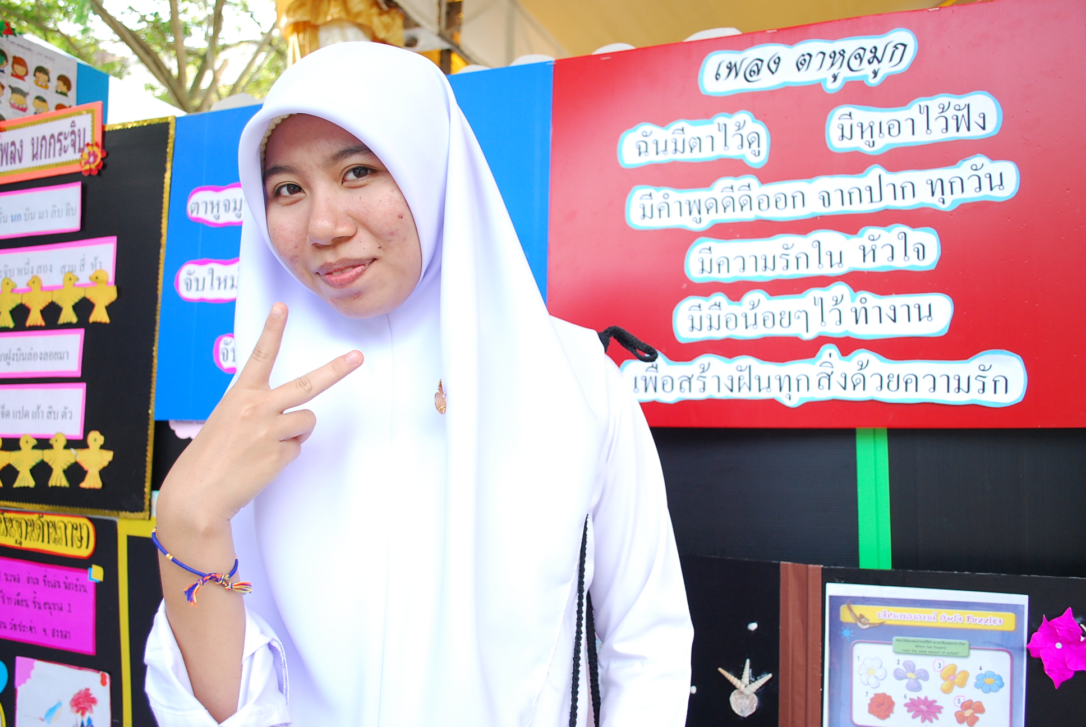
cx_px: 543
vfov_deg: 40.1
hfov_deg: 57.2
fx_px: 997
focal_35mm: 33
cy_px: 364
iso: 400
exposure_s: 1/125
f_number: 4
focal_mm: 22
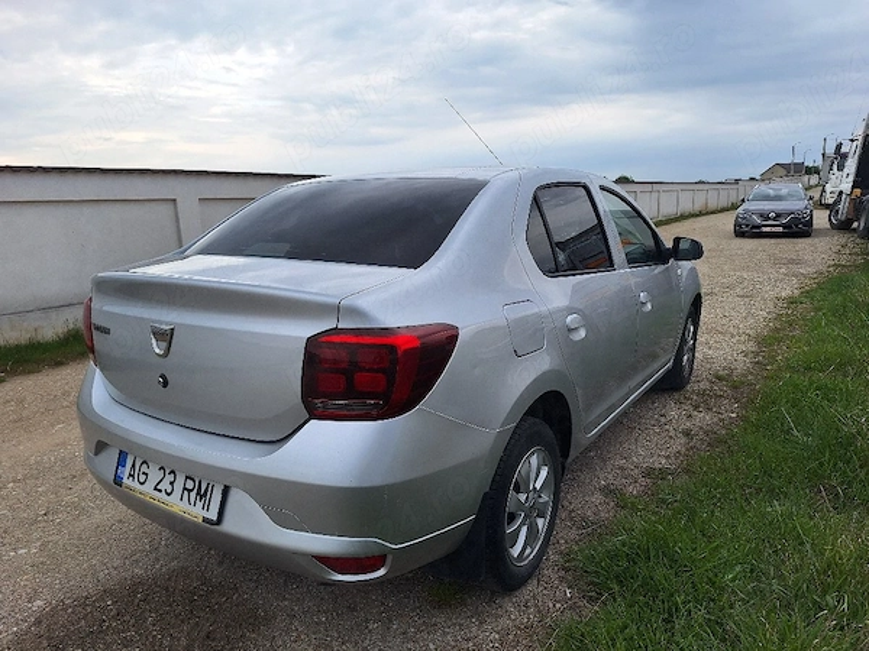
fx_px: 577
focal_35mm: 23
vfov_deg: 58.9
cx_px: 434
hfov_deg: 73.9
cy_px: 326
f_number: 1.8
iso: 40
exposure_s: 1/357
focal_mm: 5.54
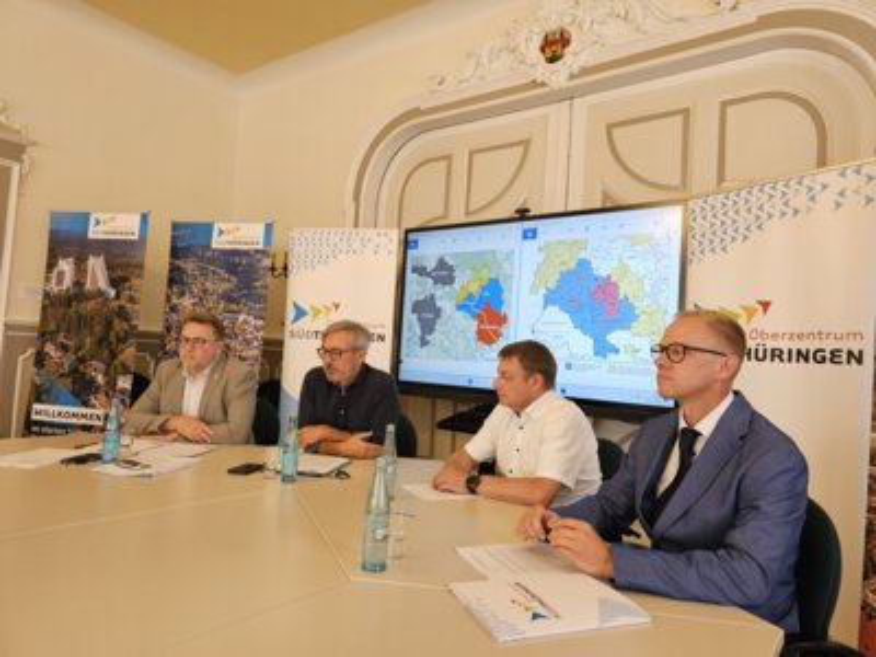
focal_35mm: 23
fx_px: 582
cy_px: 328
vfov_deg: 58.9
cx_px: 438
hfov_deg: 73.9
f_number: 1.7
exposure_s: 1/120
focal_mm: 6.3
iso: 200
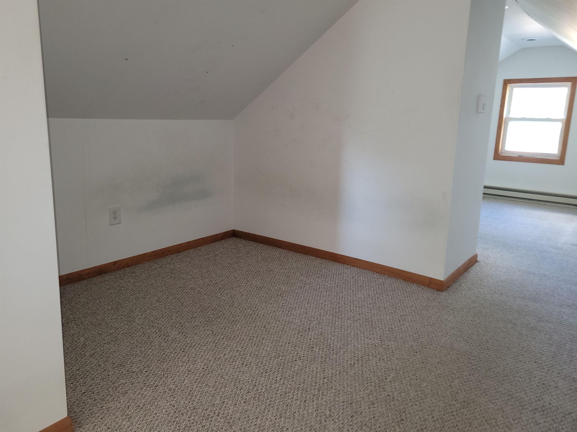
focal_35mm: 26
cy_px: 216
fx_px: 433
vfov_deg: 53.1
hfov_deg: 67.3
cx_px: 288
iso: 125
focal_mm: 5.4
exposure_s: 1/20
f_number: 1.8
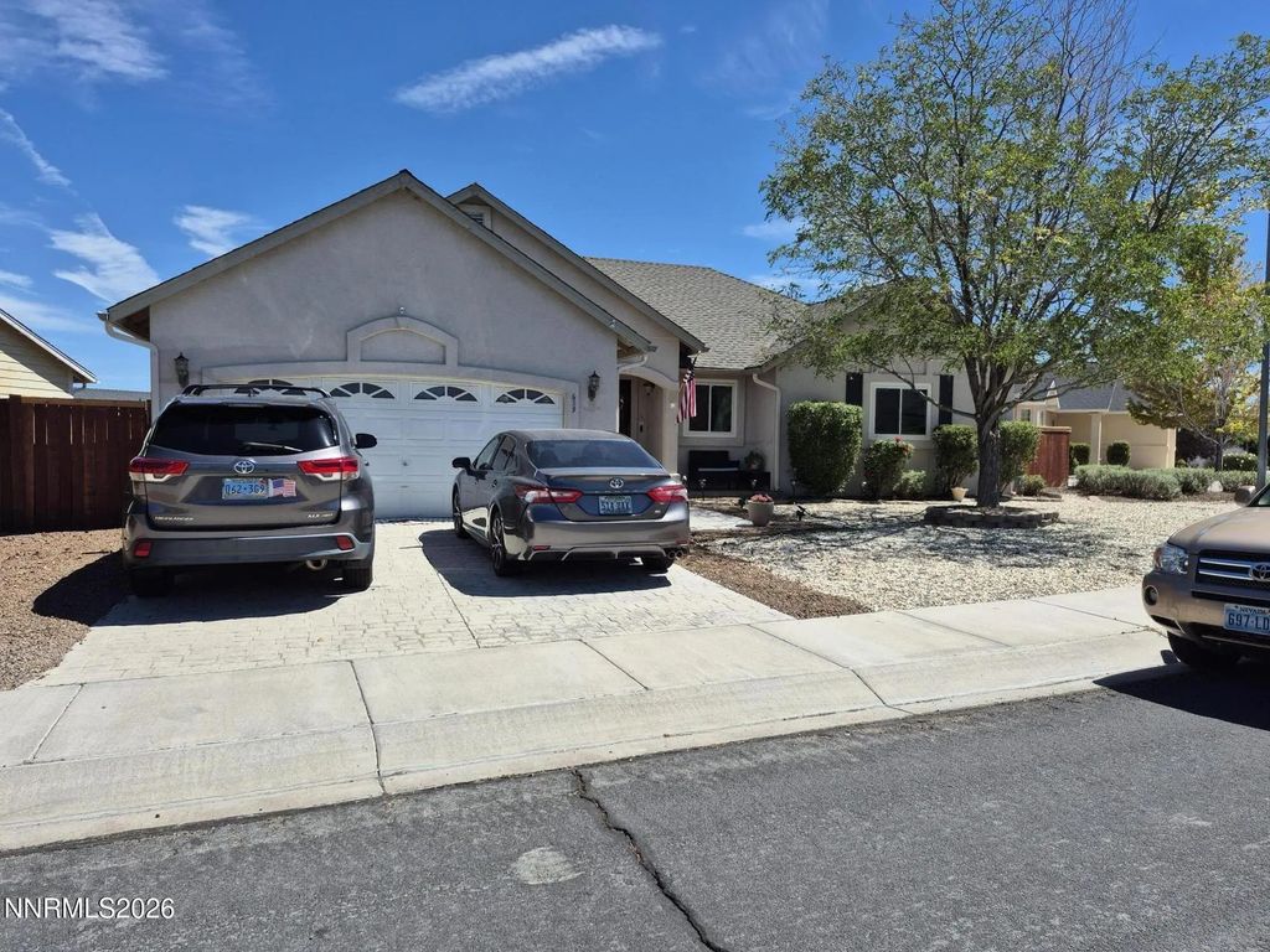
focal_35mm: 23
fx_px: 844
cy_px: 476
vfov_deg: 58.9
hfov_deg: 73.9
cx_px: 635
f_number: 1.8
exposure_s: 1/2024
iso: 25
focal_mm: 5.4
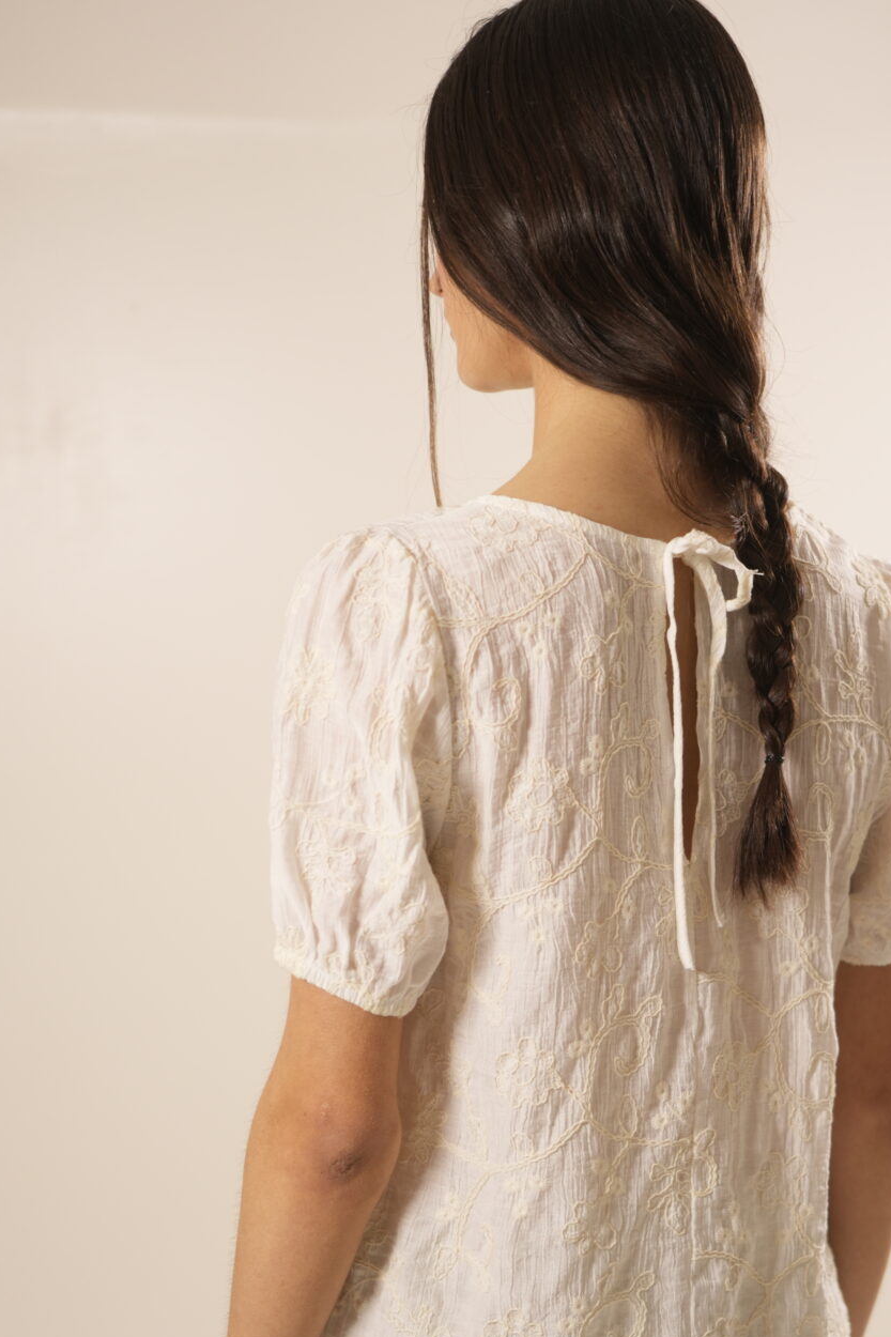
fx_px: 2674
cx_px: 595
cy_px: 783
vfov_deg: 28.0
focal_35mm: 72
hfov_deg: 18.9
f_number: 2.8
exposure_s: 1/80
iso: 400
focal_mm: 50
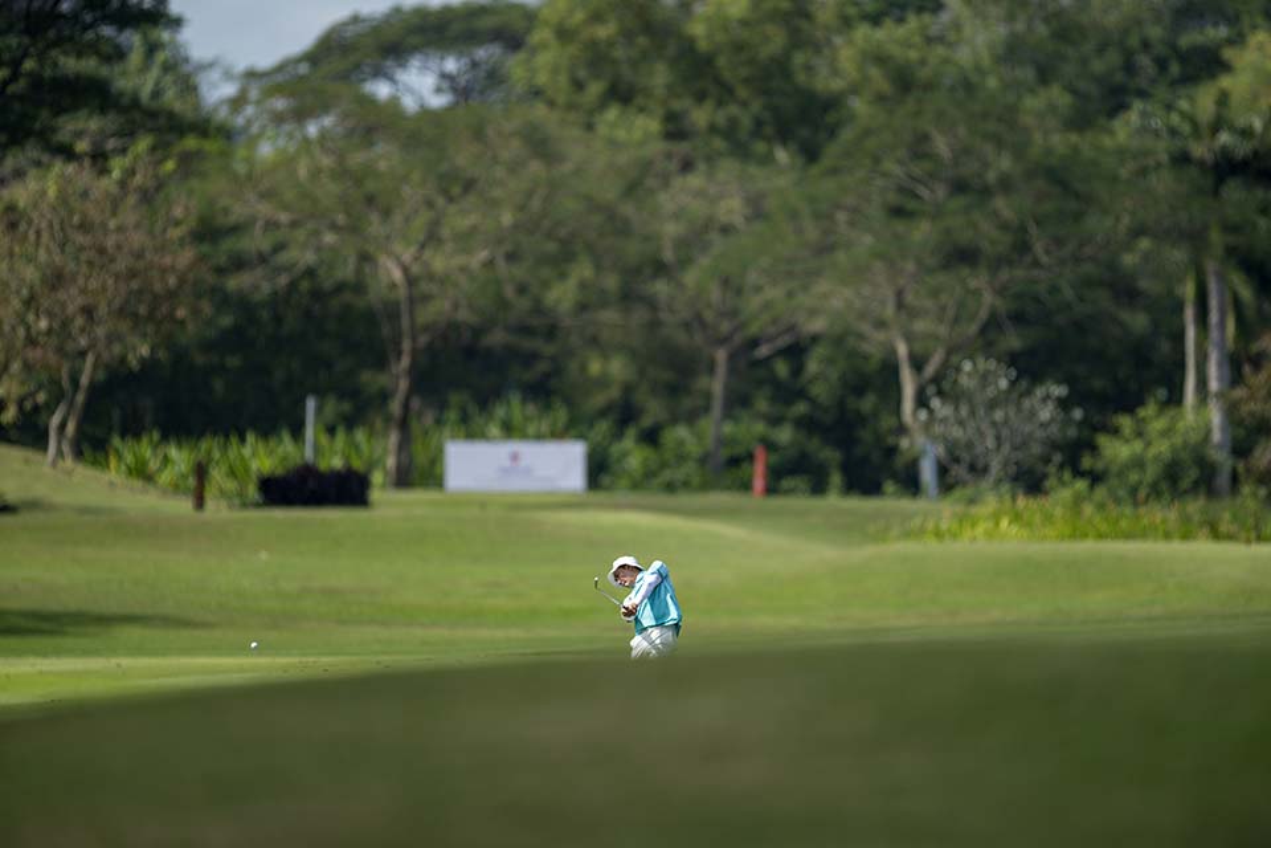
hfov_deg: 5.2
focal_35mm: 400
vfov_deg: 3.4
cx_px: 636
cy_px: 424
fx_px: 14121
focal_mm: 400
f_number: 2.8
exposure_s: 1/2000
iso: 160
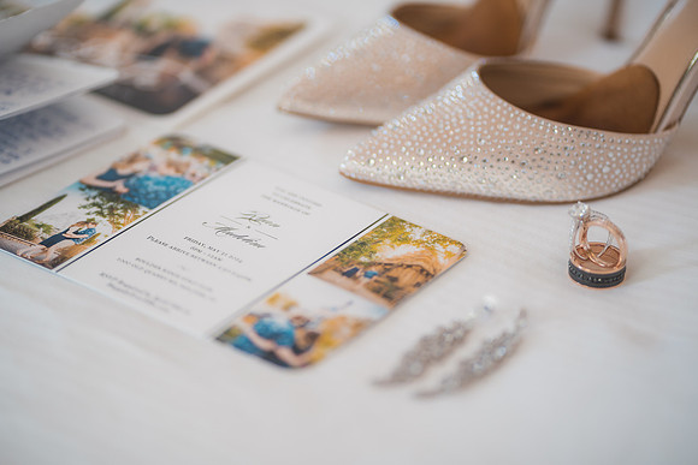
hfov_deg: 23.9
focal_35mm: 85
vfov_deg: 16.1
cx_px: 349
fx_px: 1648
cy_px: 232
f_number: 1.8
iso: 400
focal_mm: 85
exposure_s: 1/125
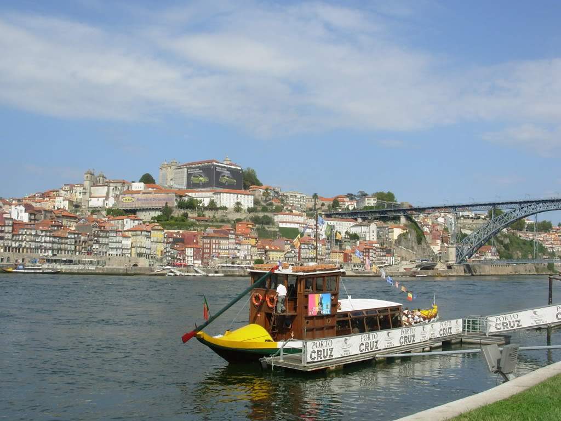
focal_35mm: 38
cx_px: 280
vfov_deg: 37.7
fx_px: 616
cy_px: 210
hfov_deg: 49.0
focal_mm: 6.3
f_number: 4.9
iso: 50
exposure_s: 1/609
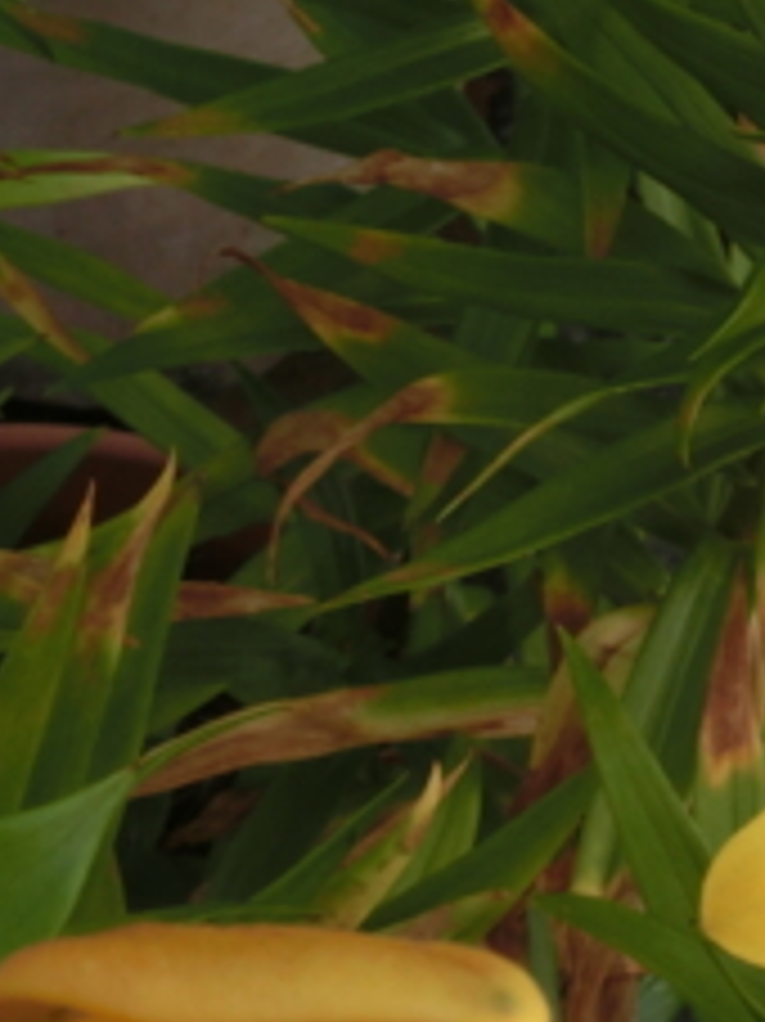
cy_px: 509
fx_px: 4159
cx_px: 945
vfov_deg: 14.0
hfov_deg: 10.3
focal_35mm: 141
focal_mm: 7.15
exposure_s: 1/125
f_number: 4
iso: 80
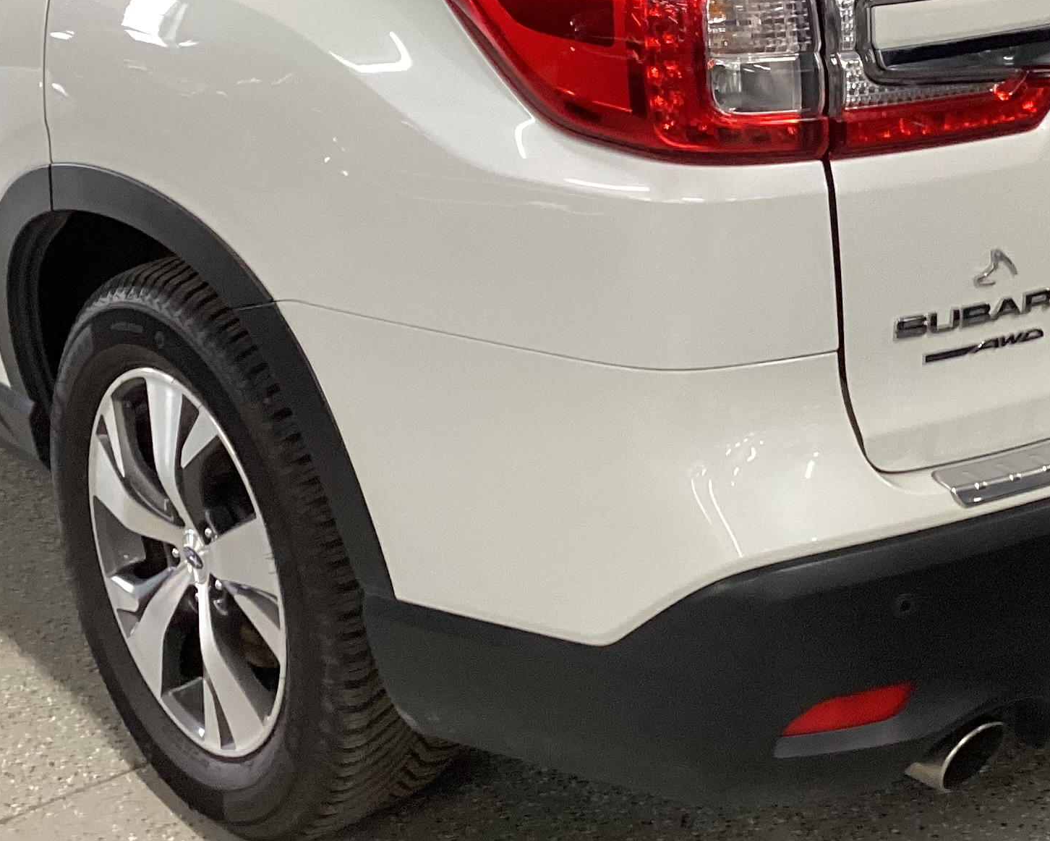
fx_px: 2113
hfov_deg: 27.9
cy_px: 95
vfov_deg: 22.0
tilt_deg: -16.8
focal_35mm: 68
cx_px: 610
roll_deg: +0.4
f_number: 2.4
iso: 160
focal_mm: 3.3
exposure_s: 1/50
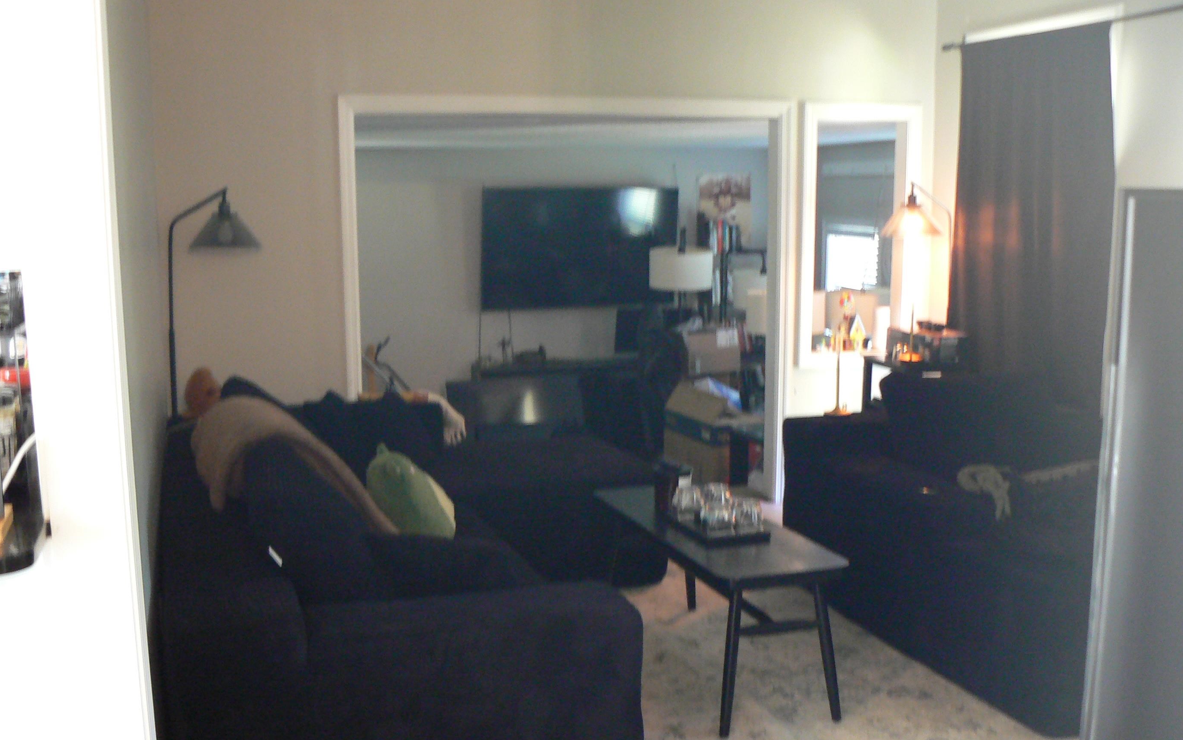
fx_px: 1257
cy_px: 440
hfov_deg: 50.4
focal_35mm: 39
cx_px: 599
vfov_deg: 32.7
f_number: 2.8
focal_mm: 6
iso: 200
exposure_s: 1/4
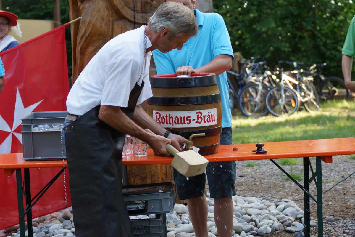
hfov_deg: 19.5
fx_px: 1035
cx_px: 178
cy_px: 118
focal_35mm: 105
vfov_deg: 13.0
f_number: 4
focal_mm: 70
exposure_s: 1/160
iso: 200
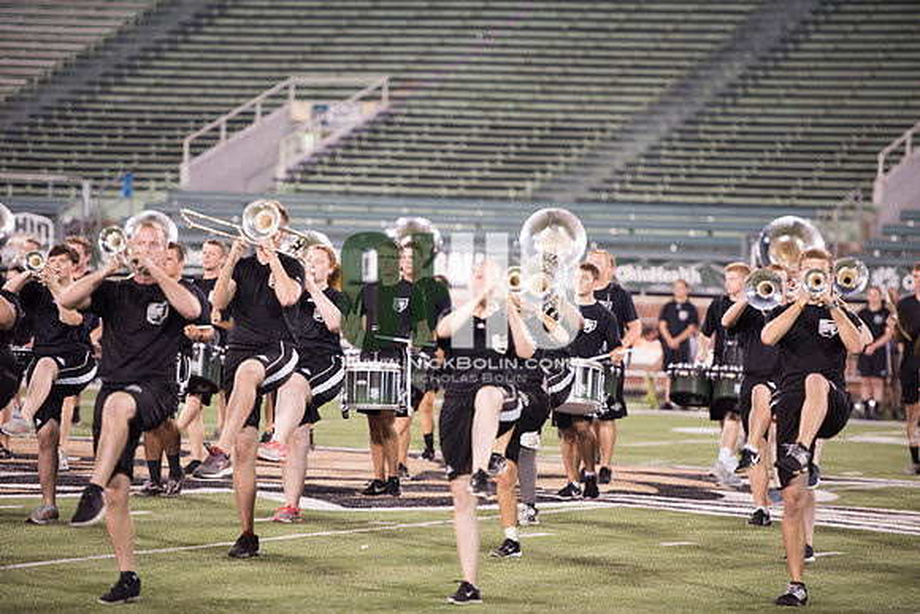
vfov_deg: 7.4
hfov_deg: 11.1
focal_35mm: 185
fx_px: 4729
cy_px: 307
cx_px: 460
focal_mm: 185
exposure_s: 1/320
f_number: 2.8
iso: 1000
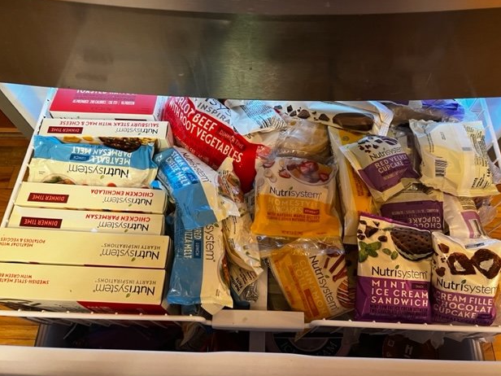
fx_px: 391
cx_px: 259
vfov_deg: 51.4
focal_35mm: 27
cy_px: 190
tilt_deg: -62.8
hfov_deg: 65.3
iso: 500
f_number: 1.5
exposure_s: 1/60
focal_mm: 5.7
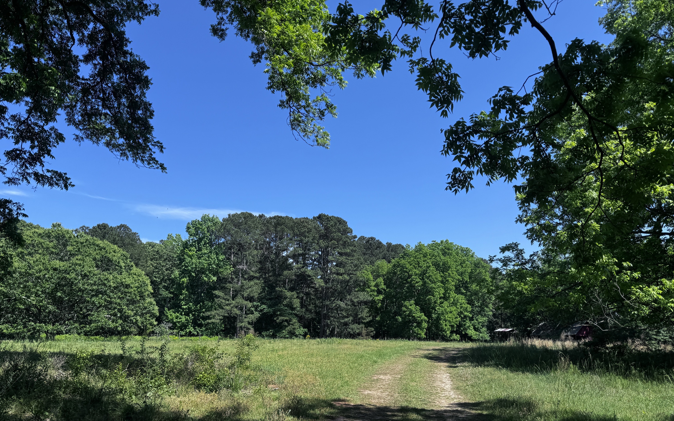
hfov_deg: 70.4
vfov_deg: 47.5
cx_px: 336
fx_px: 478
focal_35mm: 26
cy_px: 235
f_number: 1.78
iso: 80
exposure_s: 1/3413
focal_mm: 6.76
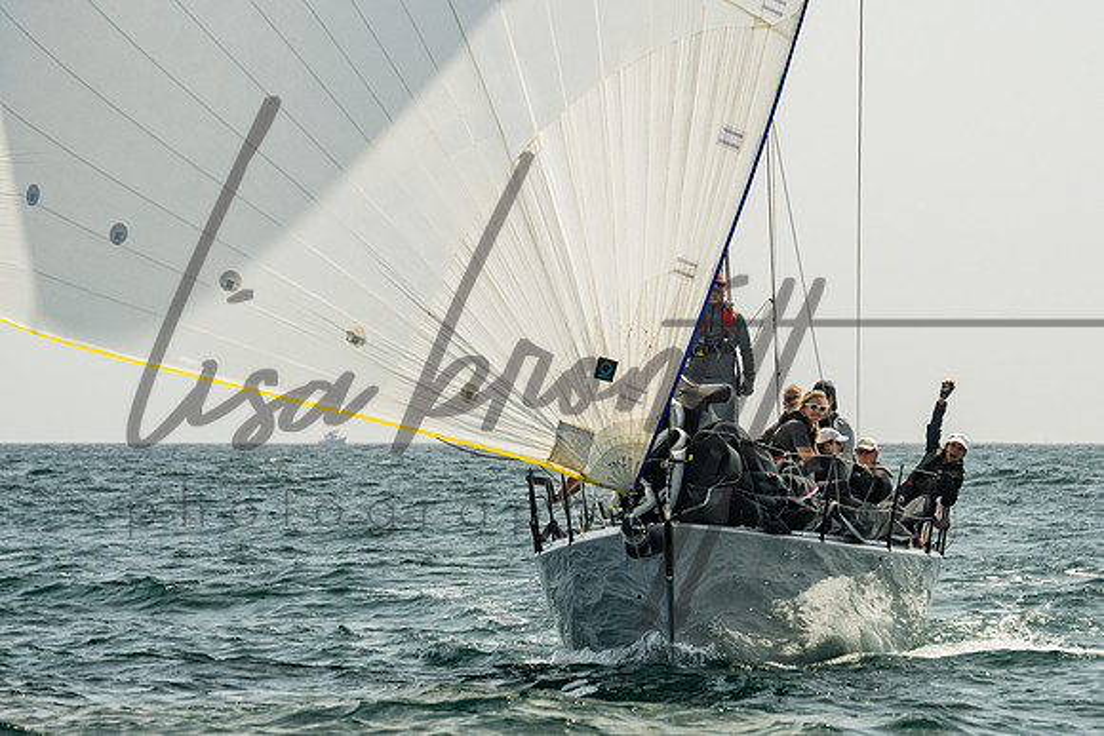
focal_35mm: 232
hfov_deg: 8.9
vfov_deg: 5.9
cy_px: 373
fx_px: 7120
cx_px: 662
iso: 320
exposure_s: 1/1250
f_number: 6.3
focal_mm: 125
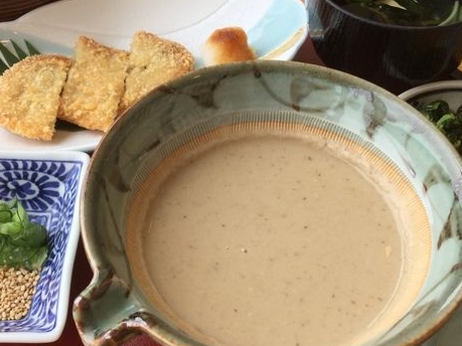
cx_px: 206
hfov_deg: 34.9
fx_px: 734
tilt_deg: -49.1
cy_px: 142
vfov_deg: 26.5
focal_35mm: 55
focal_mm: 3.3
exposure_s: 1/249
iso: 25
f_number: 2.4
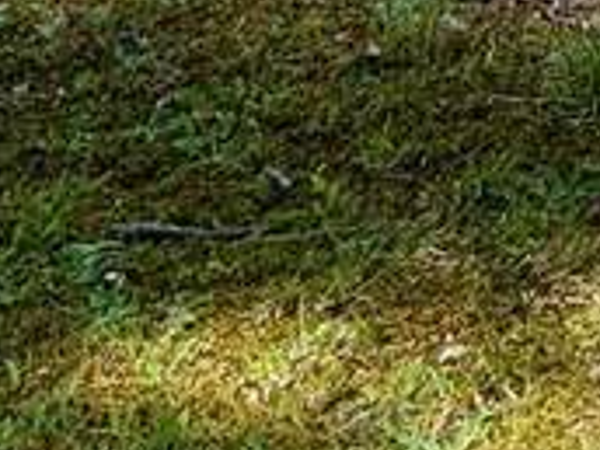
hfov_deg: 8.7
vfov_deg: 6.6
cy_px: -1088
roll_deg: +1.6
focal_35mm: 194
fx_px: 3363
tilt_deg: -9.2
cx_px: 1720
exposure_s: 1/716
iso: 64
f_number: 1.6
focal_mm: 5.96
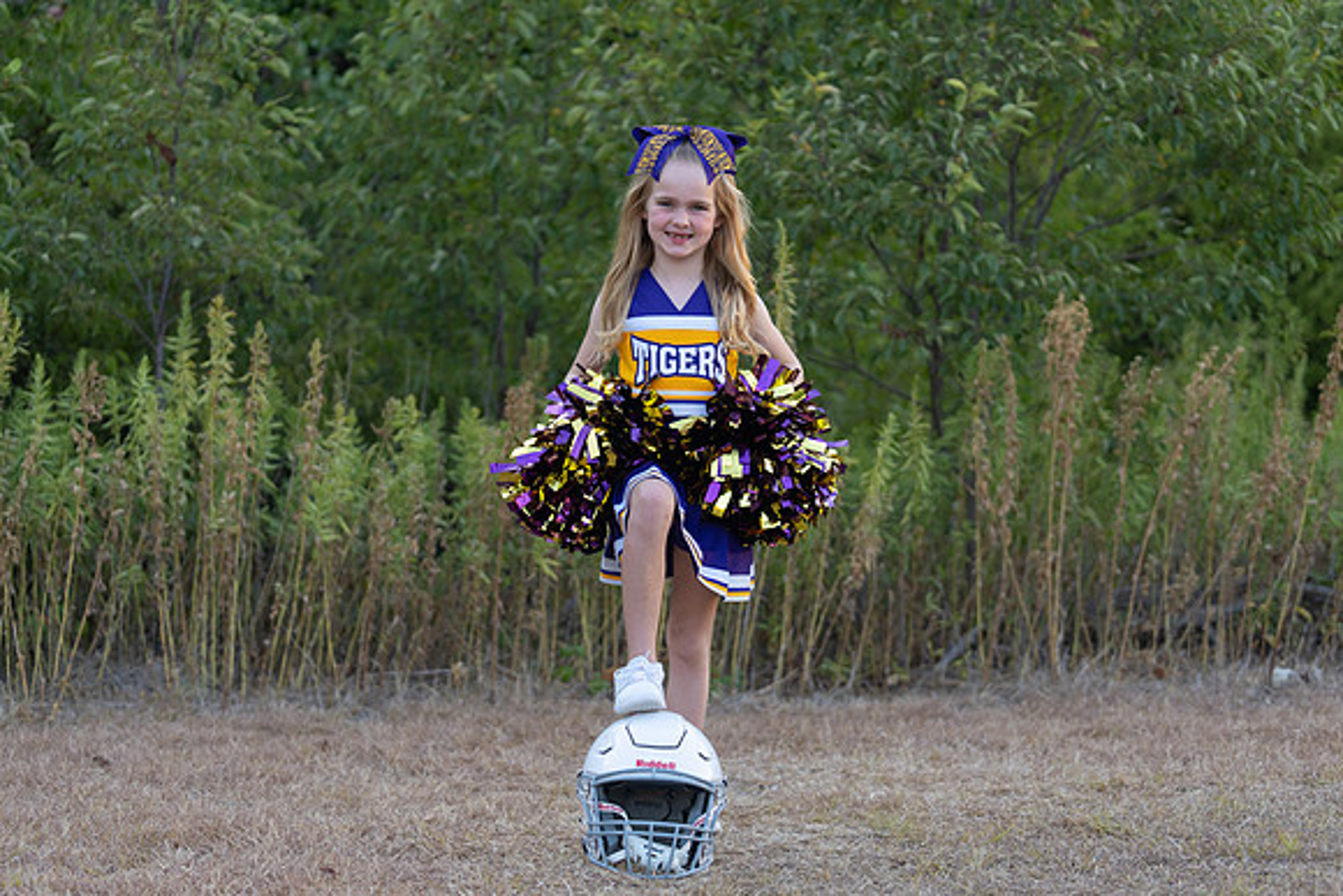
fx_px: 2612
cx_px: 672
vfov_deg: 19.5
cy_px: 448
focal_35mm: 70
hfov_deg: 28.8
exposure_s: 1/320
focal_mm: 70
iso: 250
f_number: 2.8
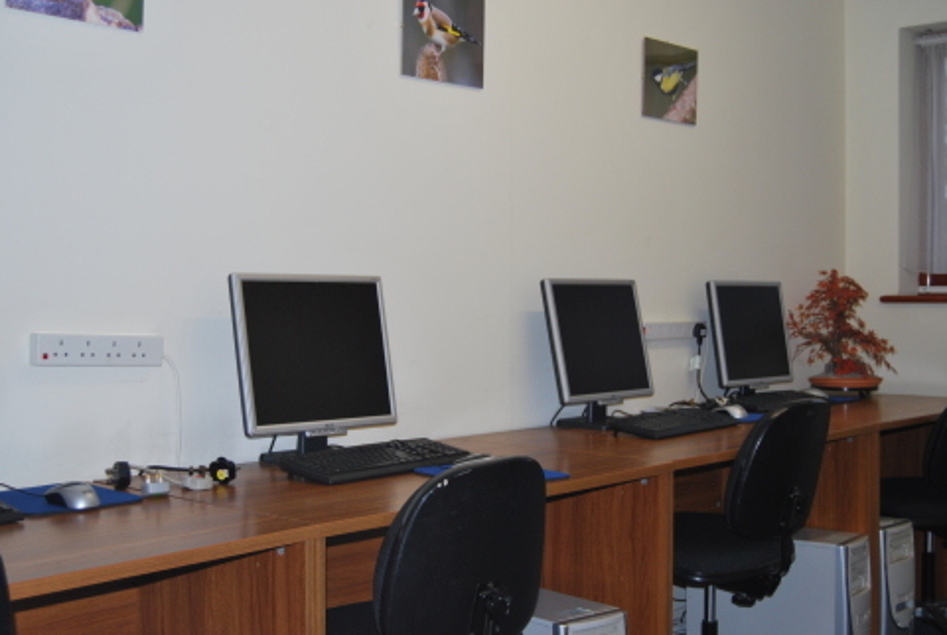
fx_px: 1265
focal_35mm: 48
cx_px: 470
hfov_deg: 41.0
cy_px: 328
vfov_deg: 28.2
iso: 200
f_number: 4.2
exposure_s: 1/60
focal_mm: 30
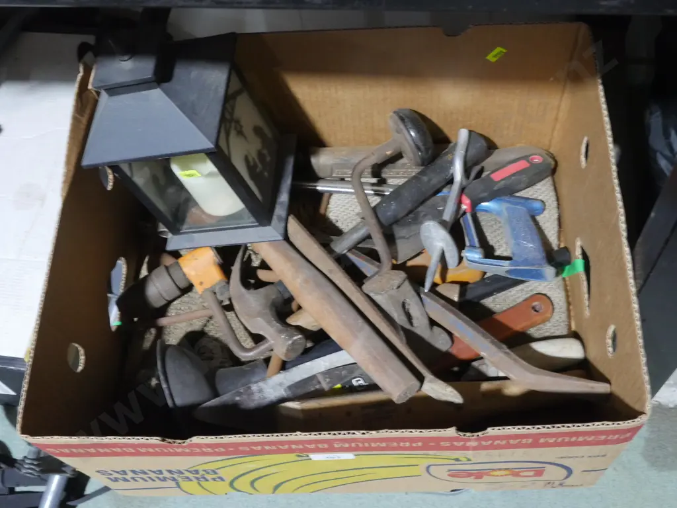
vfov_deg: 36.0
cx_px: 338
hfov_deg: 46.8
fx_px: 782
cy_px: 254
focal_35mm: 40
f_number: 7.1
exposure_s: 1/50
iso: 3200
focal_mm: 20
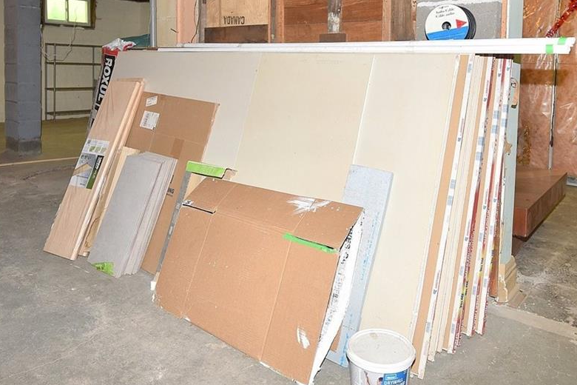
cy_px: 180
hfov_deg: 81.1
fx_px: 337
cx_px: 310
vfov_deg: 59.4
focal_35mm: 21
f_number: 6.3
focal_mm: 16
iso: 500
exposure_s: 1/60
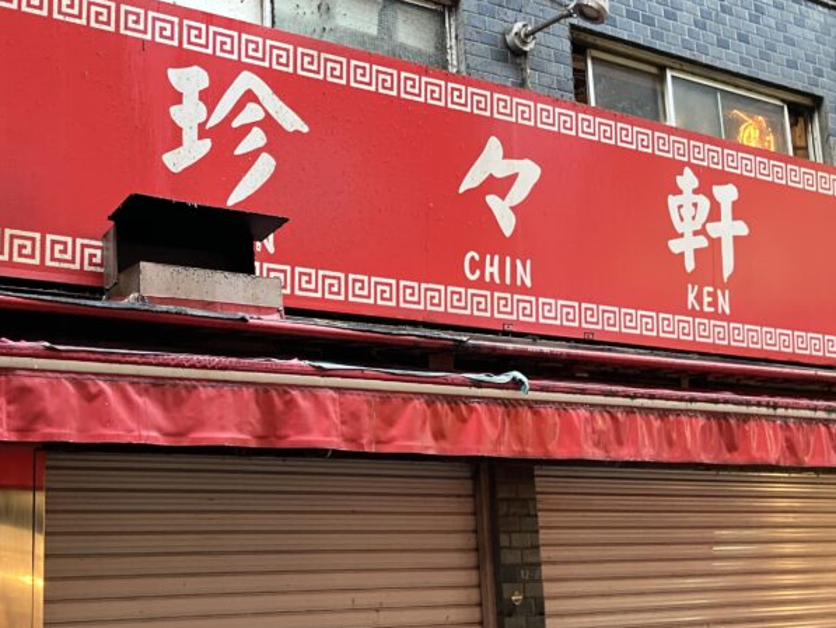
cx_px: 276
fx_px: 1159
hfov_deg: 39.2
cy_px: 362
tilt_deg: +11.8
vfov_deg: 30.2
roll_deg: +1.4
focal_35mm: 48
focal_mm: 3.99
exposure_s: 1/50
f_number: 1.8
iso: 200
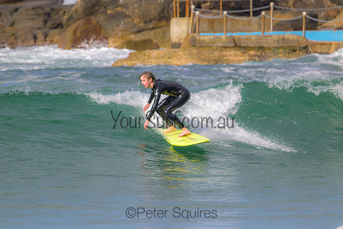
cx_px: 172
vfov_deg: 1.7
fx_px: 7624
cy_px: 114
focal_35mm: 800
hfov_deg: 2.6
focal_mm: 800
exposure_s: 1/1250
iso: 800
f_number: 11
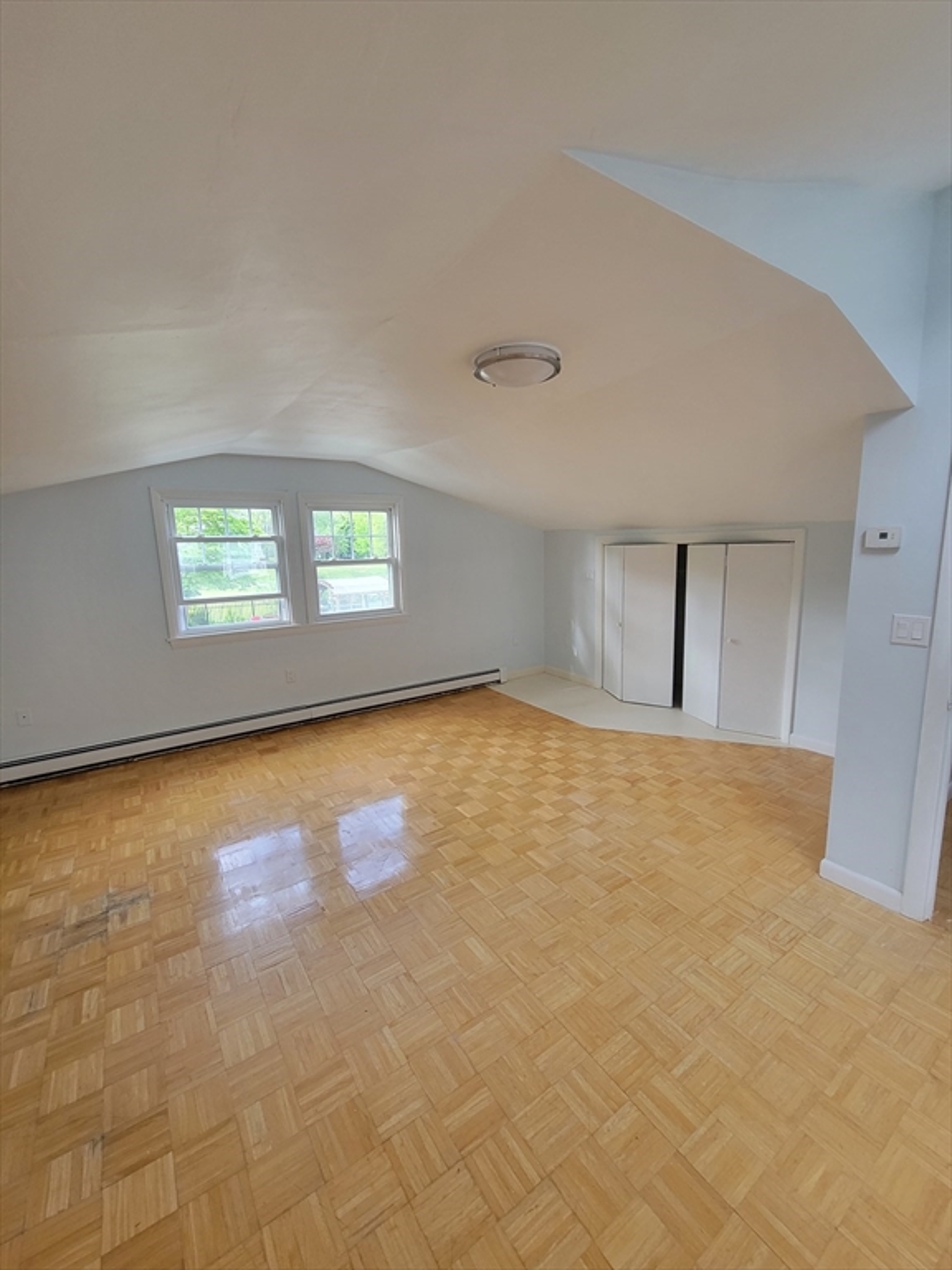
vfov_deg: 106.2
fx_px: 477
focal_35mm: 13
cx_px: 476
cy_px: 635
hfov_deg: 89.9
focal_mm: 2.2
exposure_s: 1/60
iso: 160
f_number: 2.2
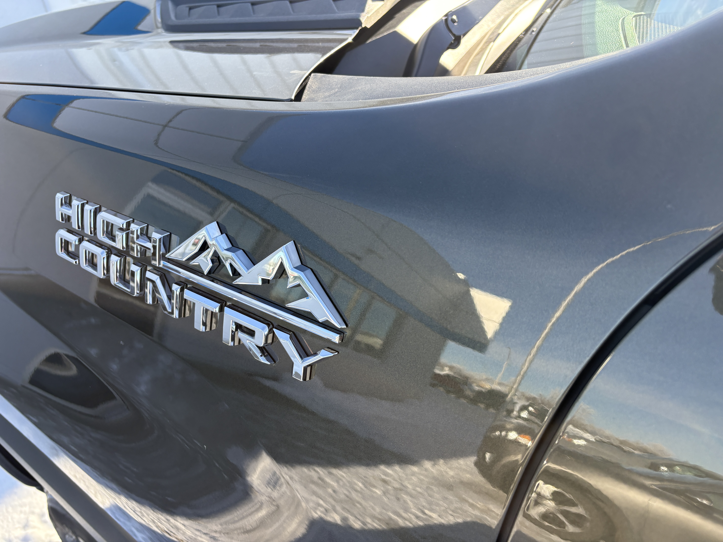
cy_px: 271
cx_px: 362
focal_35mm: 26
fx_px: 543
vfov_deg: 53.1
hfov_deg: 67.3
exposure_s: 1/667
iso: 50
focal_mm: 5.96
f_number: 1.6
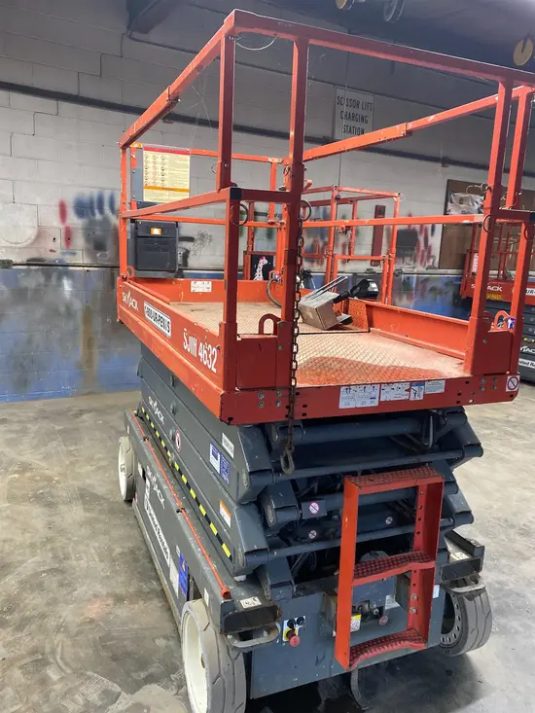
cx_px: 268
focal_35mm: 26
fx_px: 536
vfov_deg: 67.3
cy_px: 356
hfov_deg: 53.1
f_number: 1.8
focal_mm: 4.25
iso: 200
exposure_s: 1/60
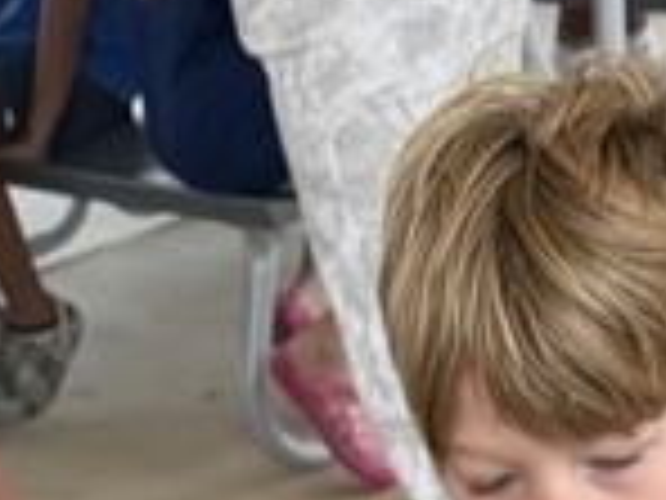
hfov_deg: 11.8
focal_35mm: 166
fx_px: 3194
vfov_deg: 7.9
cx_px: 576
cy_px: 1405
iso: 80
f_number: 1.78
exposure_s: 1/1230
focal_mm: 6.76
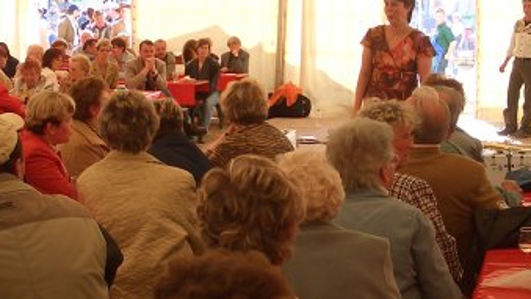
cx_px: 208
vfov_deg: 16.8
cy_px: 121
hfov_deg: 29.3
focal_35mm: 72
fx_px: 1014
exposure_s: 1/160
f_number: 2.6
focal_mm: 5.8
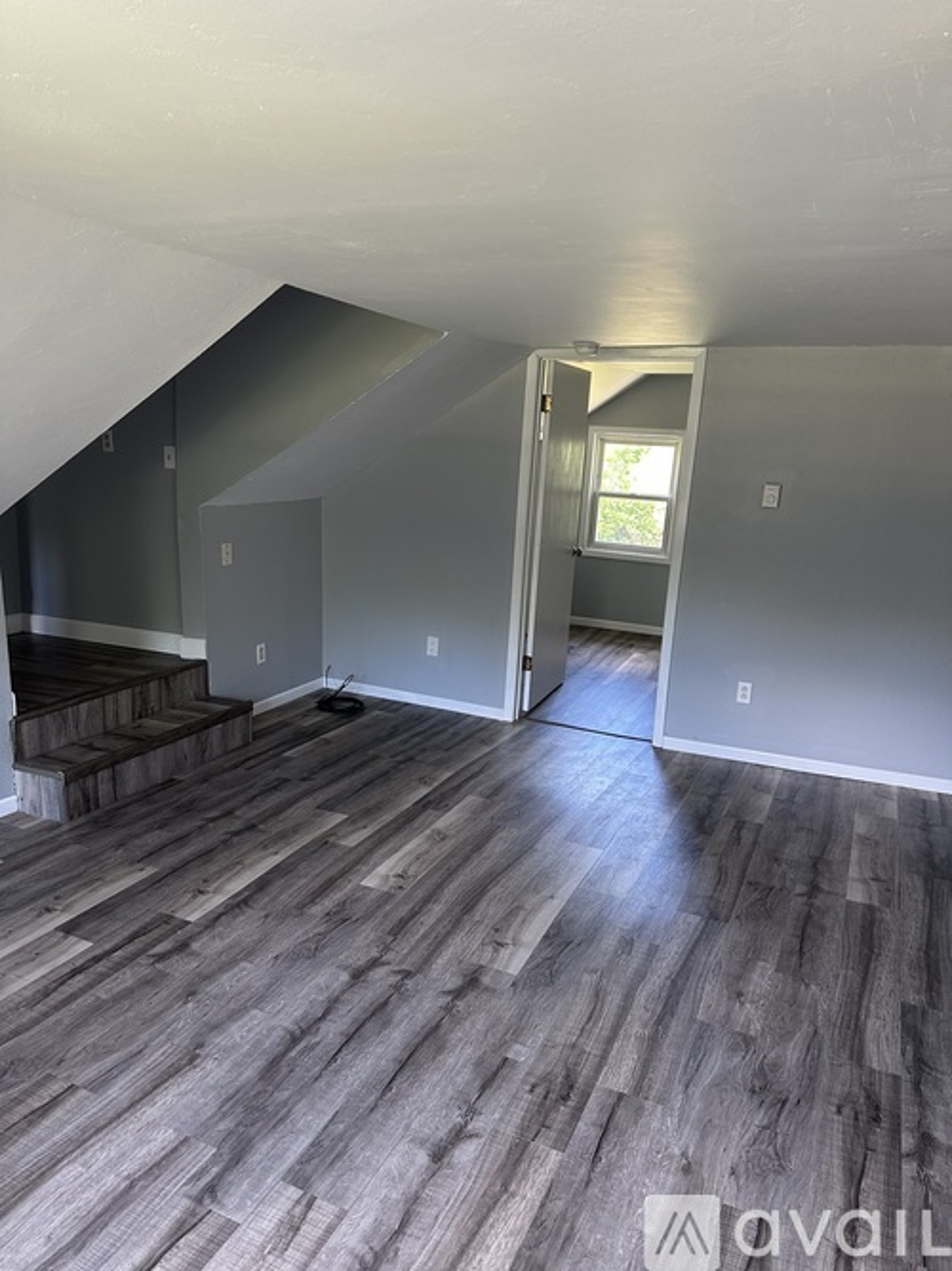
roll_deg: -1.4
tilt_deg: -11.1
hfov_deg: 56.8
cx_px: 476
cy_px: 636
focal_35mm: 24
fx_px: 880
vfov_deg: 71.6
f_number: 1.78
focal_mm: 6.86
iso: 250
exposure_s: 1/77
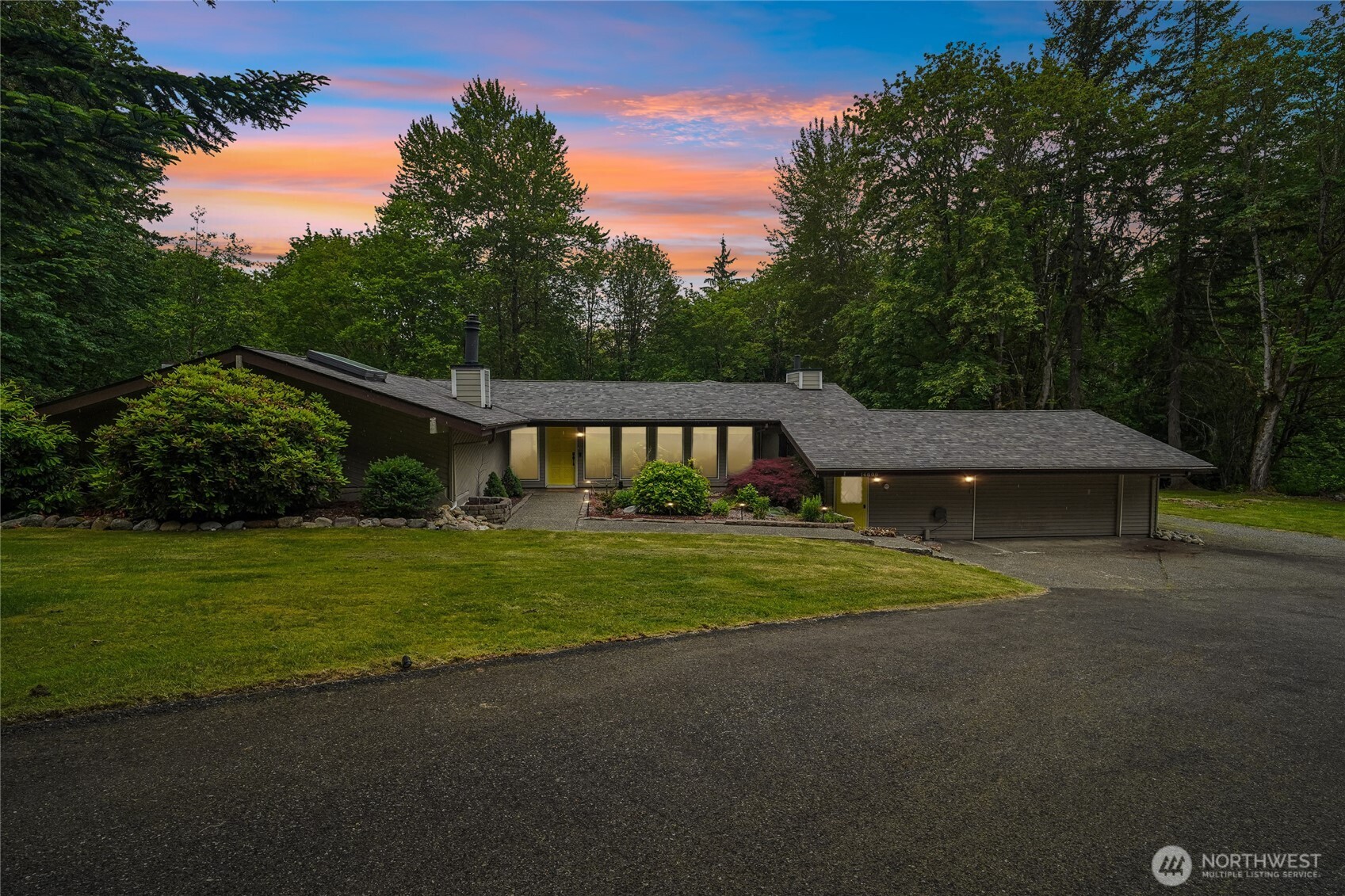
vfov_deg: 73.7
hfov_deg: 96.7
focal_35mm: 16
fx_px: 598
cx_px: 672
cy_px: 448
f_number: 8
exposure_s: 1/640
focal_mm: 16
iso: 1600
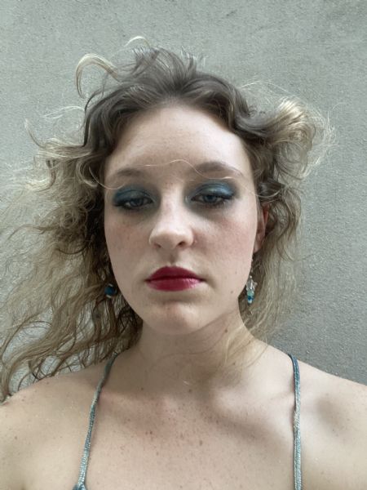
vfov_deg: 60.0
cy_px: 245
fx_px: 424
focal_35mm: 30
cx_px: 184
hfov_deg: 46.8
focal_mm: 2.71
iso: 160
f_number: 2.2
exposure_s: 1/60
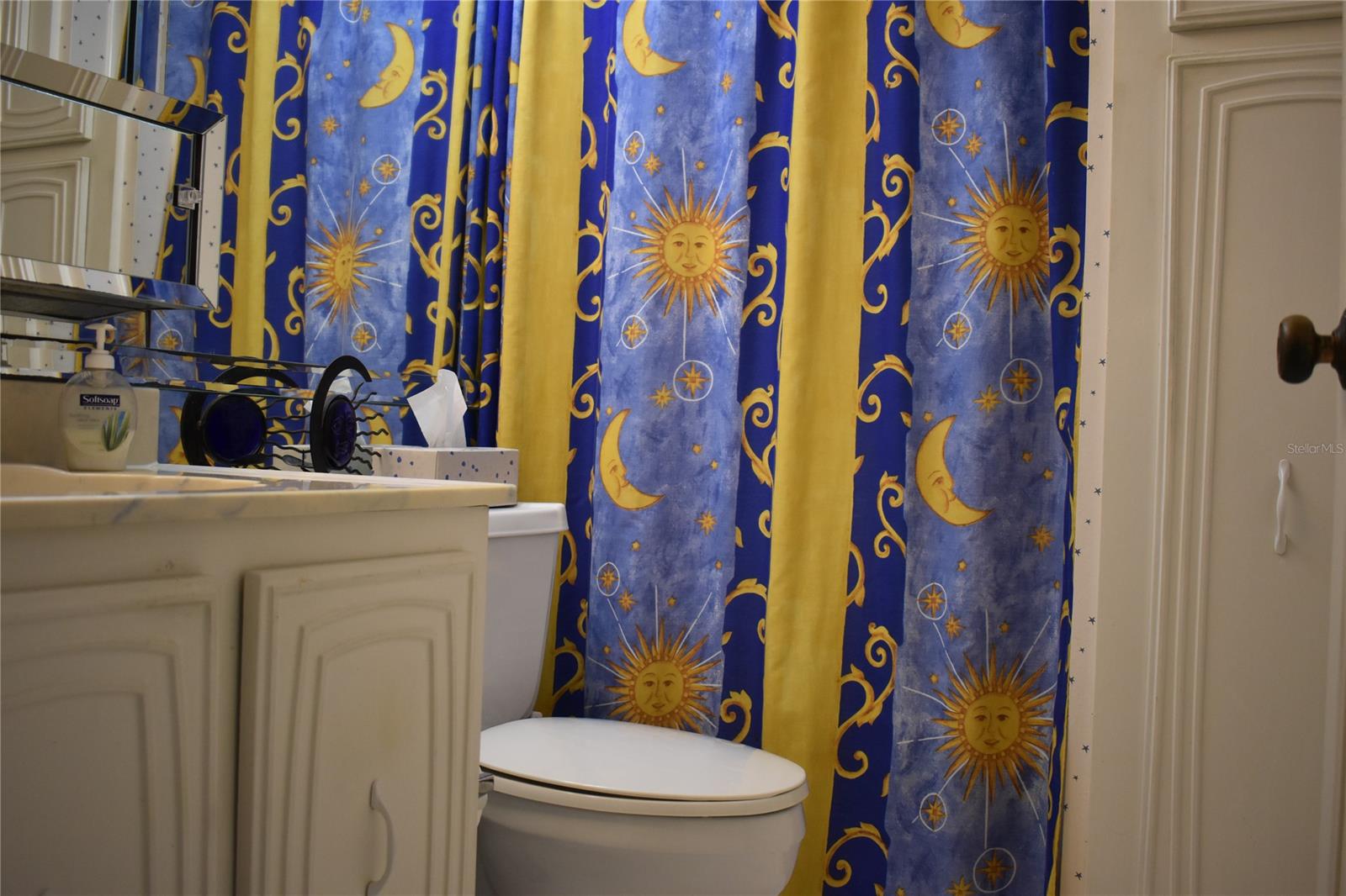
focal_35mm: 34
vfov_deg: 38.3
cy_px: 448
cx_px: 673
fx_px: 1290
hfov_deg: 55.1
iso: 800
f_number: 3.8
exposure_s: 1/160
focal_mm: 23
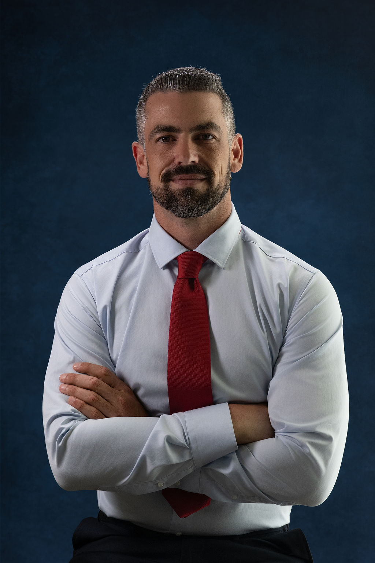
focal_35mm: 55
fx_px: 859
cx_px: 188
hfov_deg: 24.6
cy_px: 282
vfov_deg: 36.2
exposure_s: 1/250
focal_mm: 37
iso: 1250
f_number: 6.3
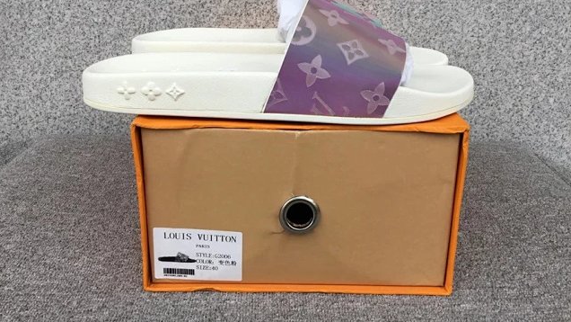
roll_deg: -0.5
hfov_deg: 58.0
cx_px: 285
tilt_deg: -16.4
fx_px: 515
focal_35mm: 34
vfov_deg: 34.4
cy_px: 113
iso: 25
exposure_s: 1/125
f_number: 2.4
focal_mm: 3.3
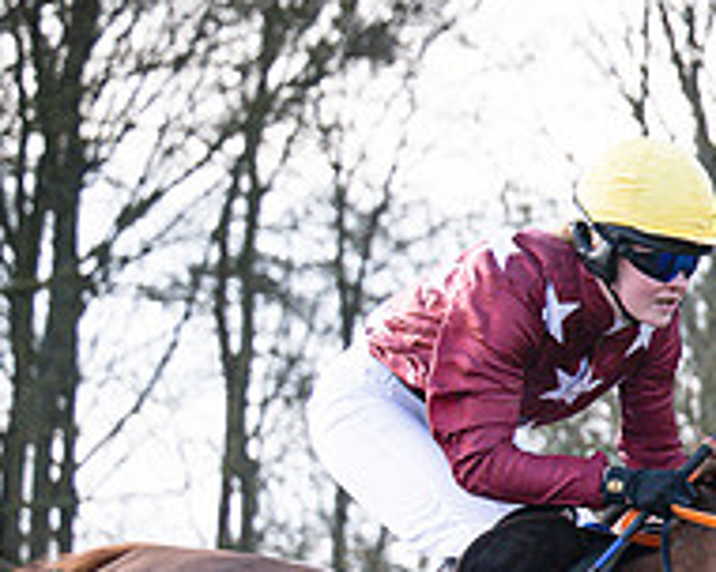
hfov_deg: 5.4
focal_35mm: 352
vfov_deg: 4.4
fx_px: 7459
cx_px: 1391
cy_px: 775
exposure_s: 1/1600
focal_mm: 70
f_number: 3.2
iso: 400
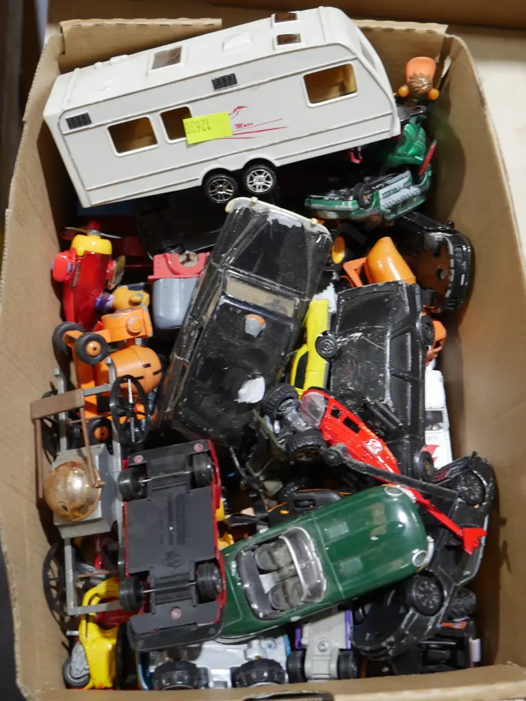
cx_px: 263
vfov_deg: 39.6
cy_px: 350
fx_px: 972
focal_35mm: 48
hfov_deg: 30.3
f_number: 5.2
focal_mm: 24
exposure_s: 1/60
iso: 640
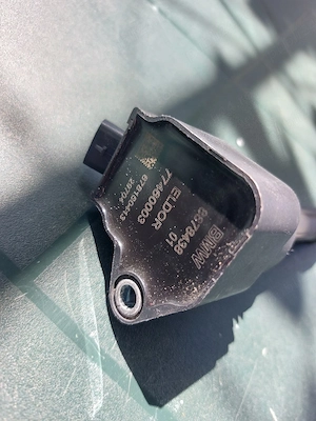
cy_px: 210
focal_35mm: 24
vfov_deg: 71.6
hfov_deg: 56.8
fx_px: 292
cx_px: 158
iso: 25
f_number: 1.8
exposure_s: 1/156
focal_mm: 5.23
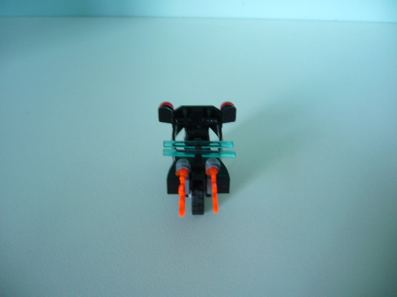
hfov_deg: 52.6
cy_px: 148
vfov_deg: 40.7
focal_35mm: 35
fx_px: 401
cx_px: 198
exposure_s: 1/13
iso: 100
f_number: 2.8
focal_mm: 5.8
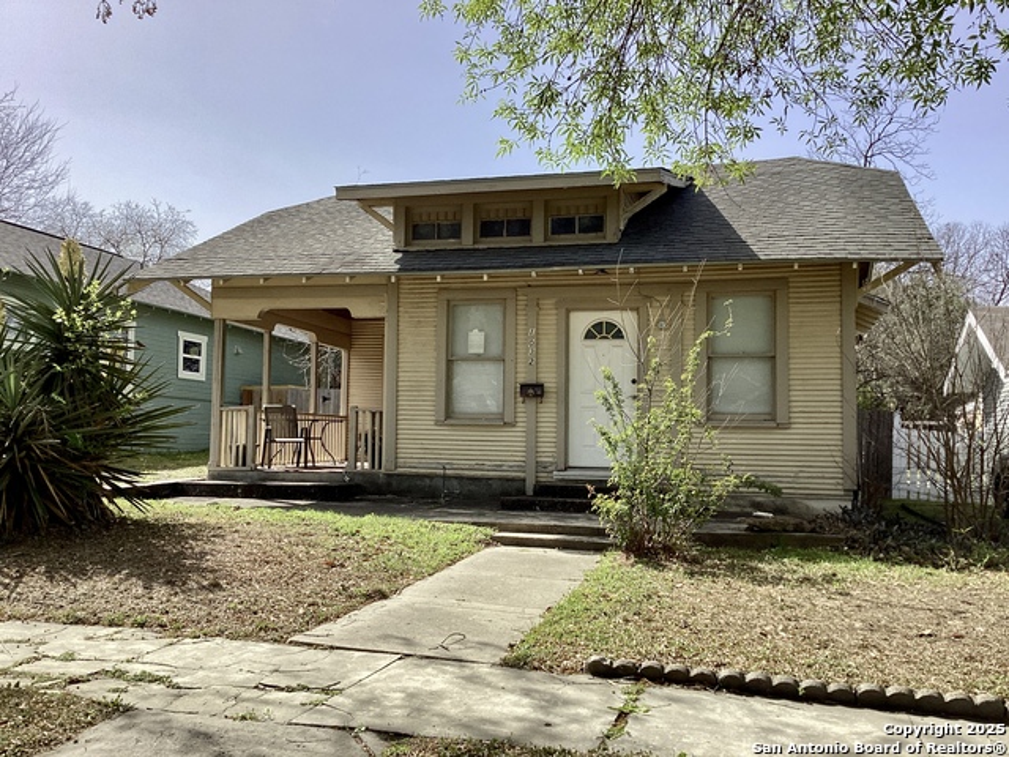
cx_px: 504
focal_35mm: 31
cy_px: 378
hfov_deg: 58.4
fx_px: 904
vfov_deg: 45.4
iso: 25
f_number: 2.4
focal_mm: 3.3
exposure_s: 1/1116
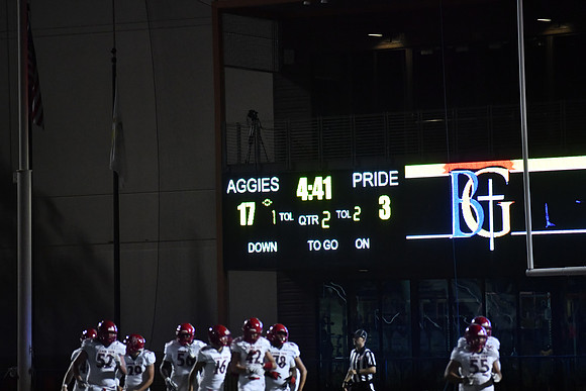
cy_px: 196
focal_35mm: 200
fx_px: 3256
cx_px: 293
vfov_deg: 6.9
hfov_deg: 10.3
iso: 7200
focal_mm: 200
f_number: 2.8
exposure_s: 1/3200
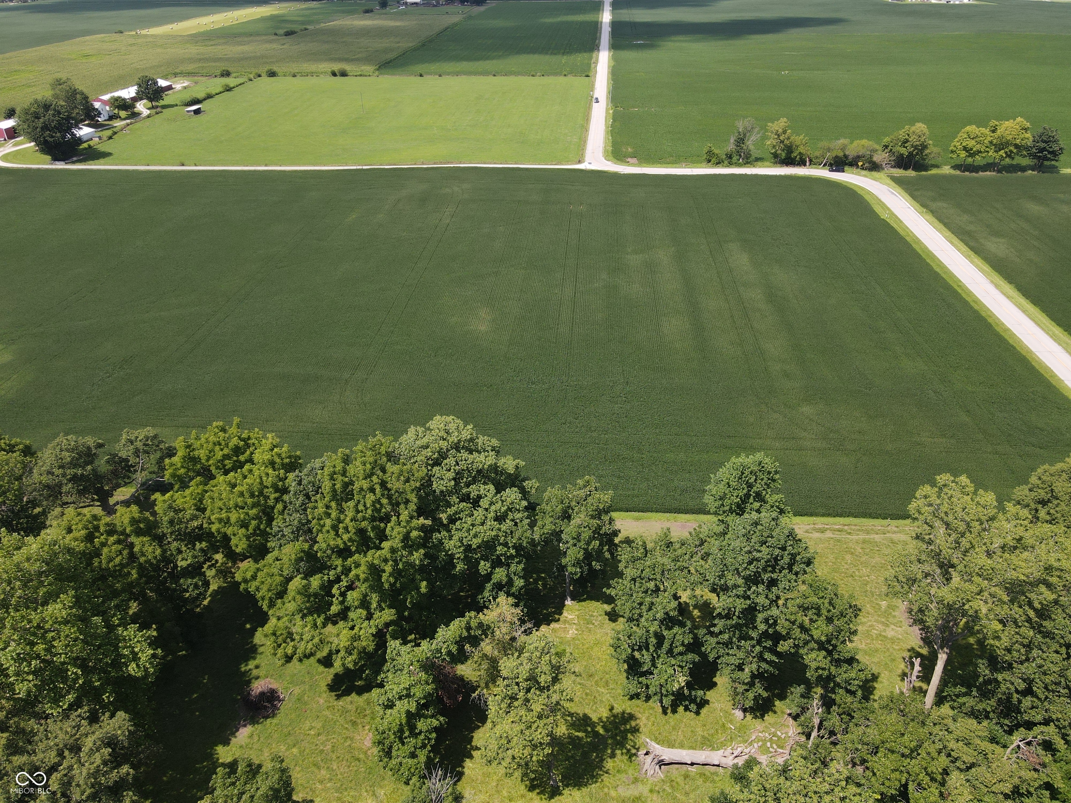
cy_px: 402
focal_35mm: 24
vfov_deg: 56.8
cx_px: 536
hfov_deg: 71.6
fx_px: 743
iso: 100
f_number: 2.8
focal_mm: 4.5
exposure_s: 1/350
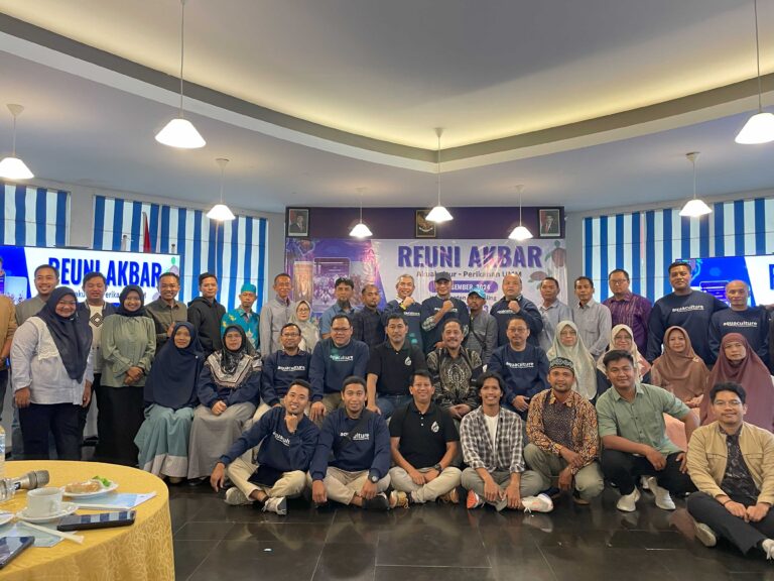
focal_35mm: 26
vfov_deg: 53.1
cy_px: 290
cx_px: 387
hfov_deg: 67.3
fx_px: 581
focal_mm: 4.2
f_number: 1.6
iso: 250
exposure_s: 1/50
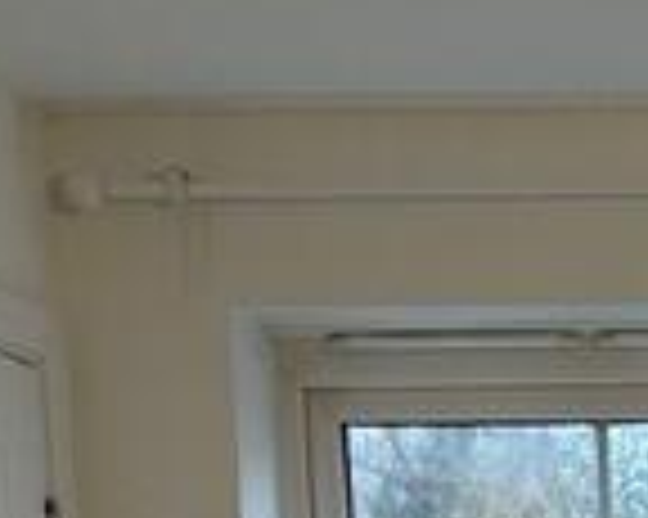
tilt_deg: -10.7
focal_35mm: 180
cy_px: 1414
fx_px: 3450
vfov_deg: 7.7
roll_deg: +0.8
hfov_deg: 10.0
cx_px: 1269
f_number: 1.6
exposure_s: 1/100
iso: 100
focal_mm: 5.96
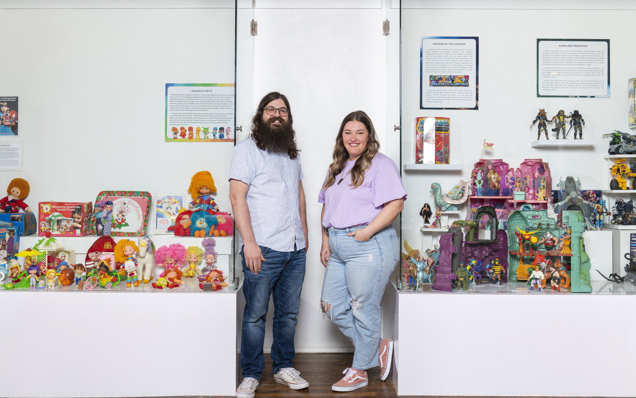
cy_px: 194
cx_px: 319
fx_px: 641
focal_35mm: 37
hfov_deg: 52.8
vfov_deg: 34.4
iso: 125
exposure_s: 1/125
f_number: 7.1
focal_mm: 36
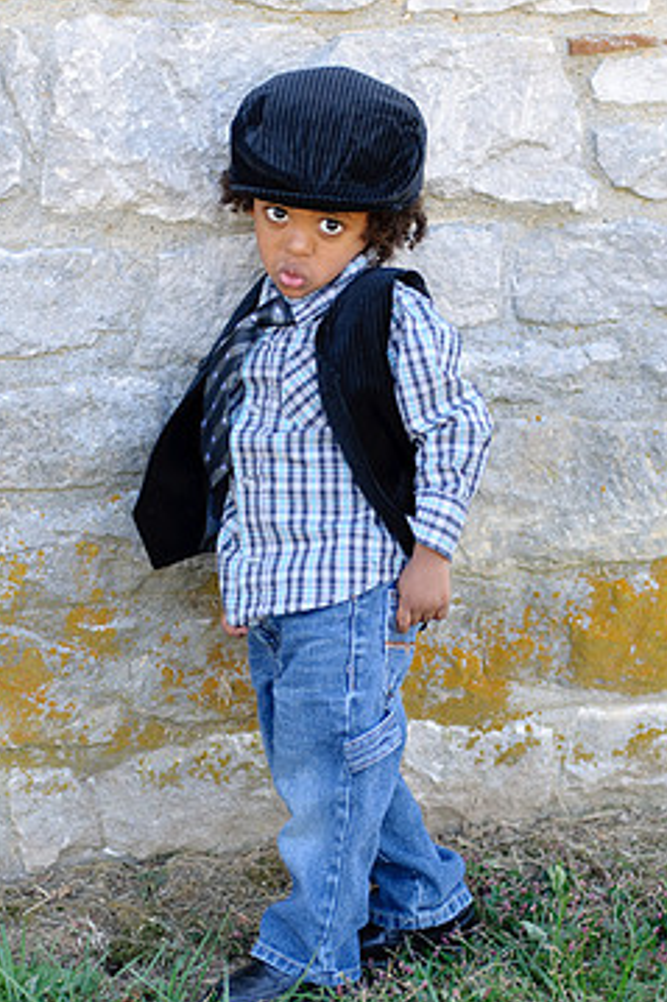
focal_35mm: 94
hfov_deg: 14.5
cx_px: 311
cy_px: 575
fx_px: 2615
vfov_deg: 21.7
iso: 200
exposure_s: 1/320
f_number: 2.5
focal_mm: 50
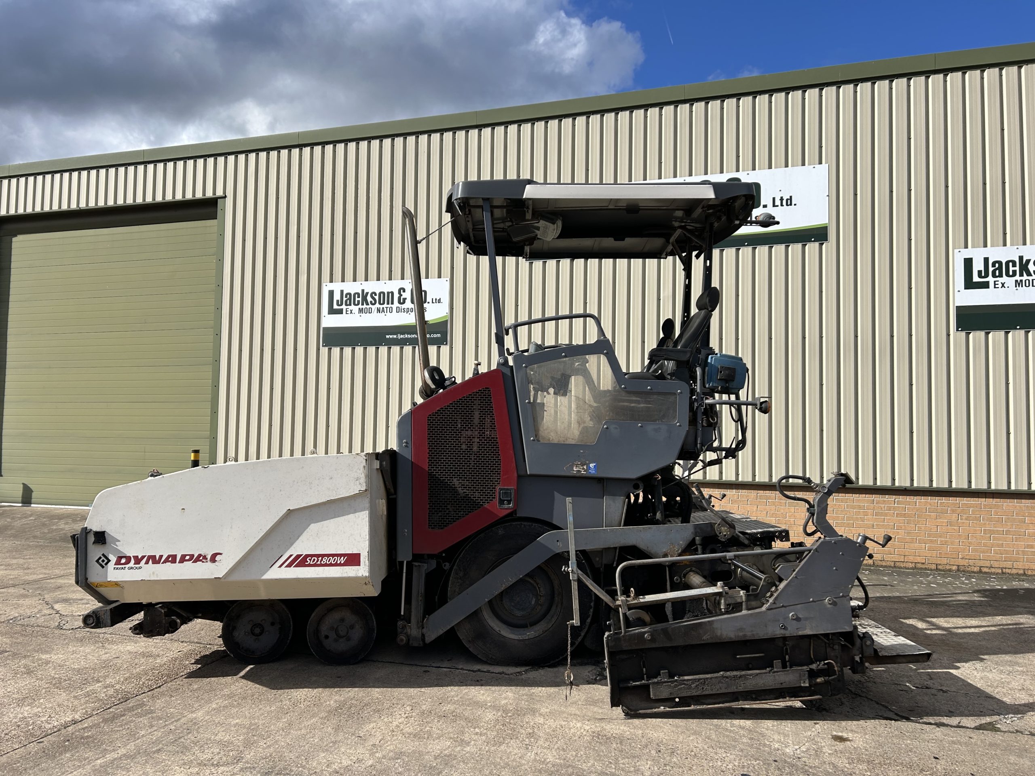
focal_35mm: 26
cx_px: 518
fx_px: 777
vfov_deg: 53.1
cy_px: 388
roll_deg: -2.4
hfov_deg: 67.3
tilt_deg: +4.7
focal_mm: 5.7
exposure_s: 1/5076
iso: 50
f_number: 1.5
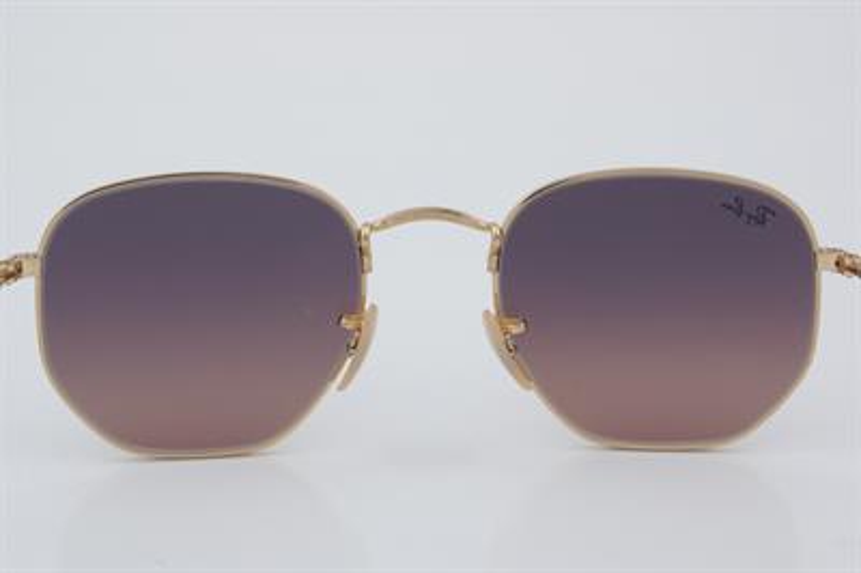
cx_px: 430
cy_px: 286
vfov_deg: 16.5
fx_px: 1971
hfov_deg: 24.6
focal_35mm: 82
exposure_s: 1/4
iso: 100
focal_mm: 55
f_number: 32
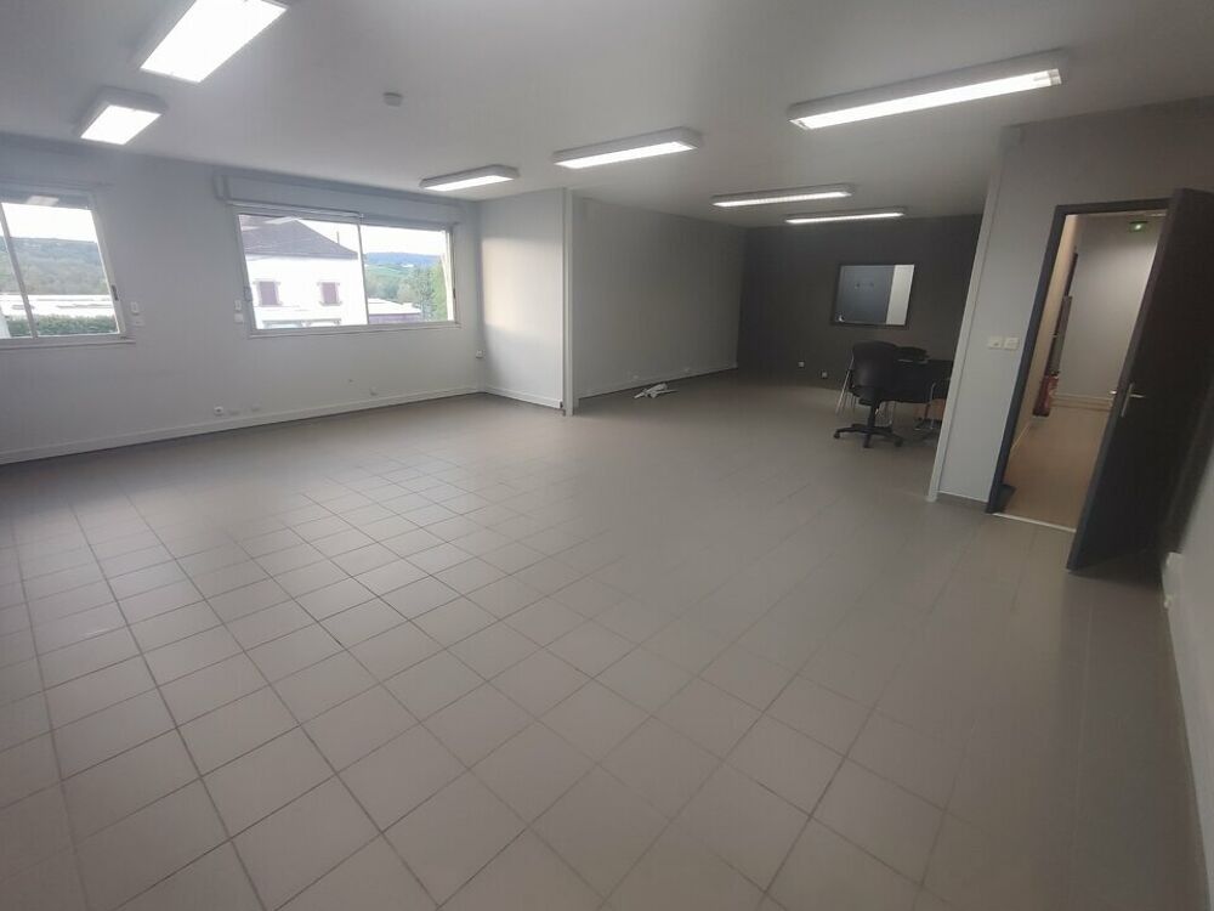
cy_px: 456
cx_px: 607
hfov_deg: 106.2
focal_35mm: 13
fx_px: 456
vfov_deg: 89.9
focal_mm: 1.66
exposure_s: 1/50
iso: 96
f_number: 2.2
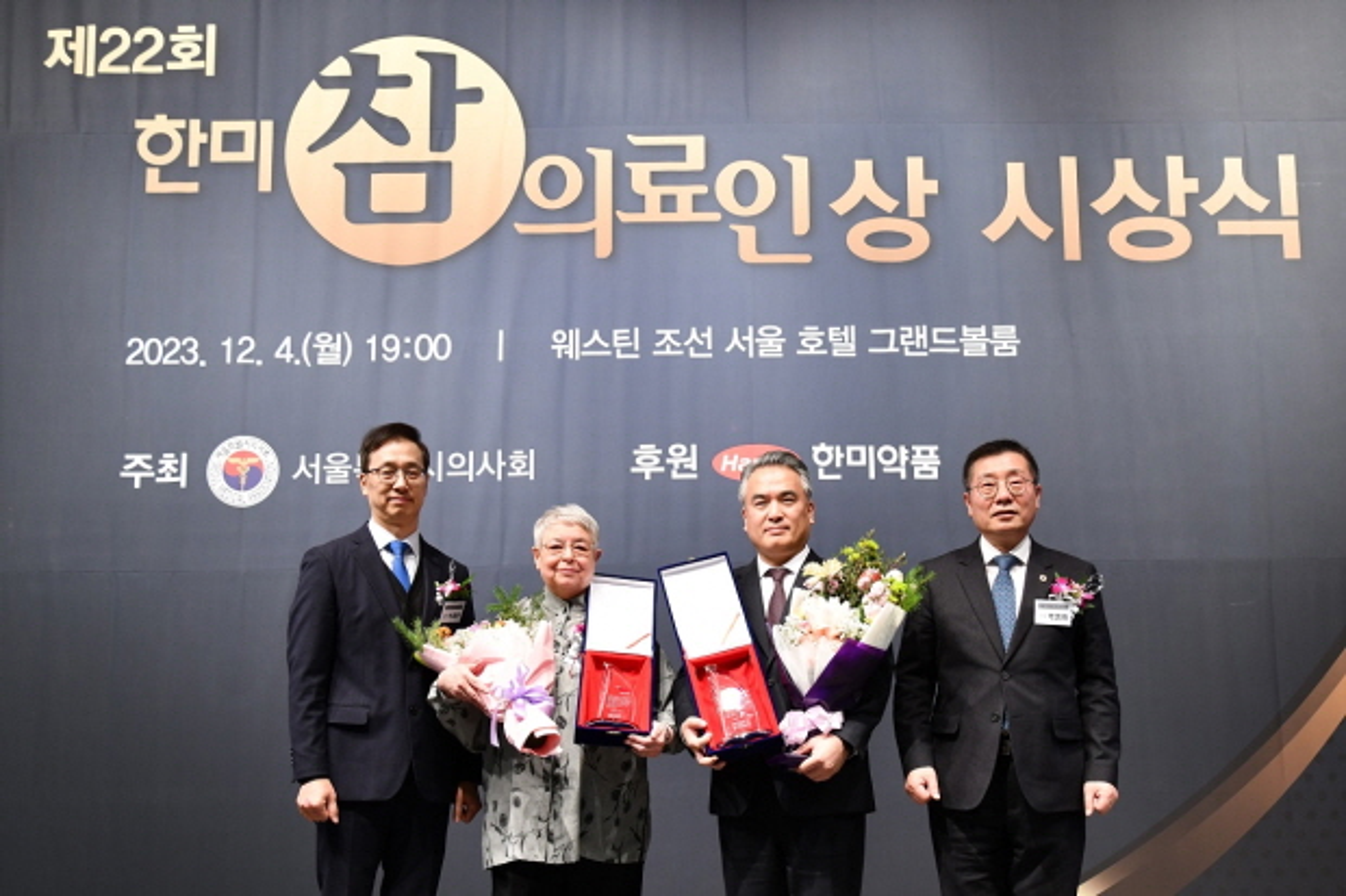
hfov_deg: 60.3
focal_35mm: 31
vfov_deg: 42.3
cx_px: 673
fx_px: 1159
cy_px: 448
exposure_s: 1/60
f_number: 4
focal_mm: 31
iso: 800
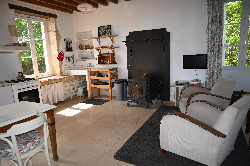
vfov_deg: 53.1
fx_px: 167
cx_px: 125
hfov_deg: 73.7
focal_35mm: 24
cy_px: 83
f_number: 3.5
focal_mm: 16
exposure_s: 1/200
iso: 140
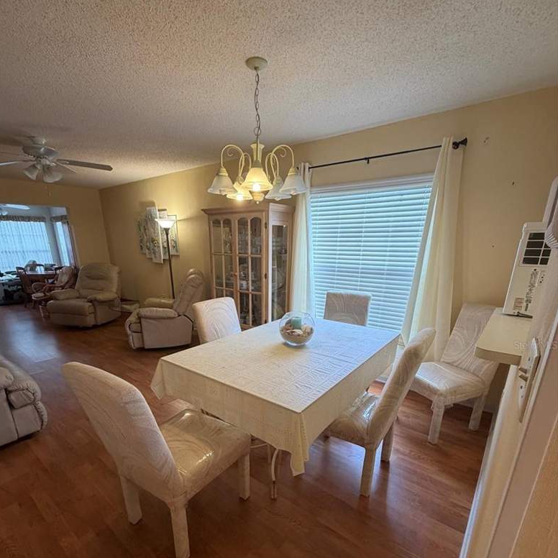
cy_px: 344
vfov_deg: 82.6
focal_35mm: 17
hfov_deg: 84.0
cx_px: 272
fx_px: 310
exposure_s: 1/60
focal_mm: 2.22
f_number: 2.2
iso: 200
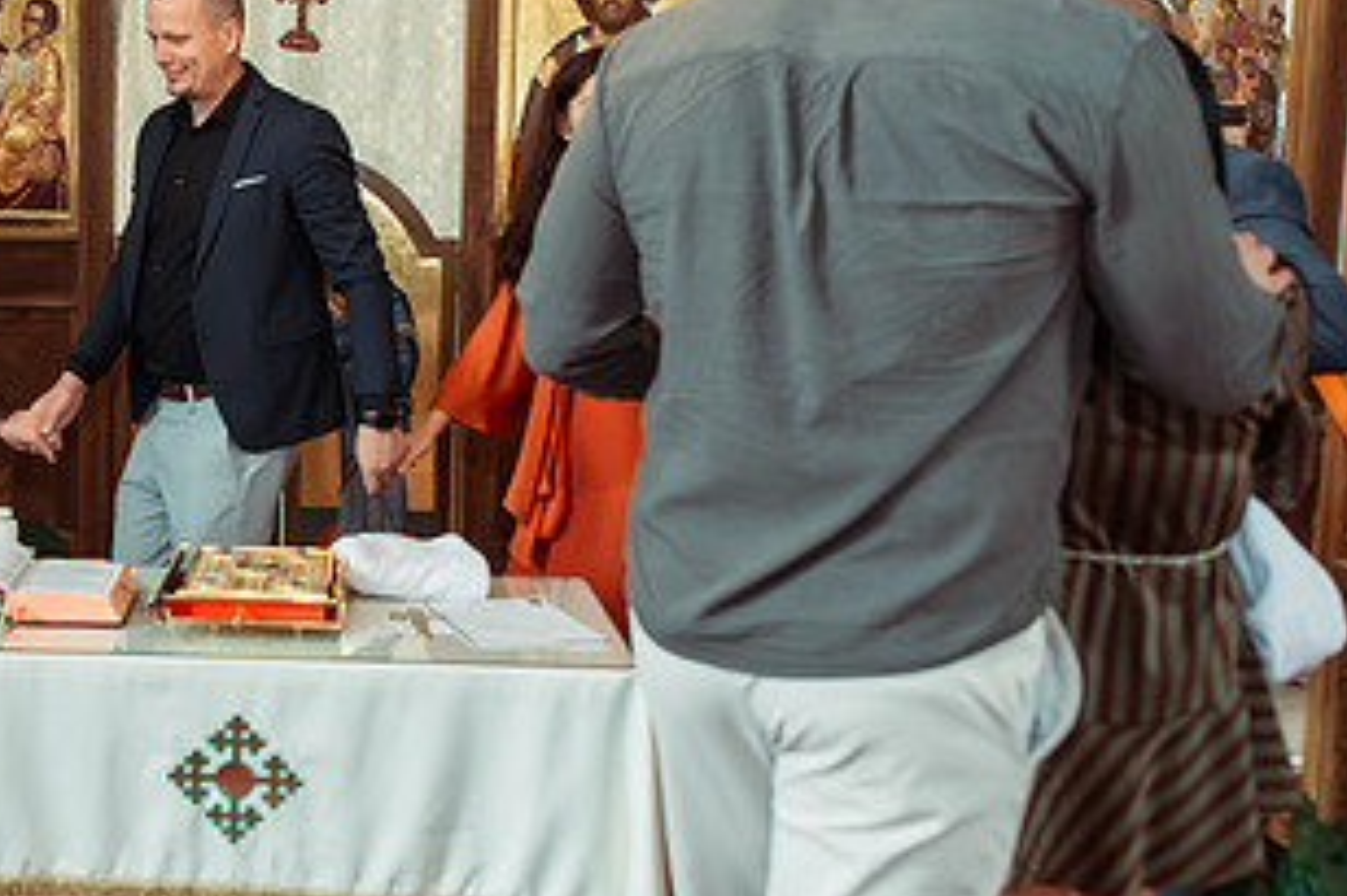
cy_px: 333
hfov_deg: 37.7
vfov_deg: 26.9
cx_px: 204
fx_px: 1870
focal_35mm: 50
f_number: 3.5
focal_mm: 24
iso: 3200
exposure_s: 1/250
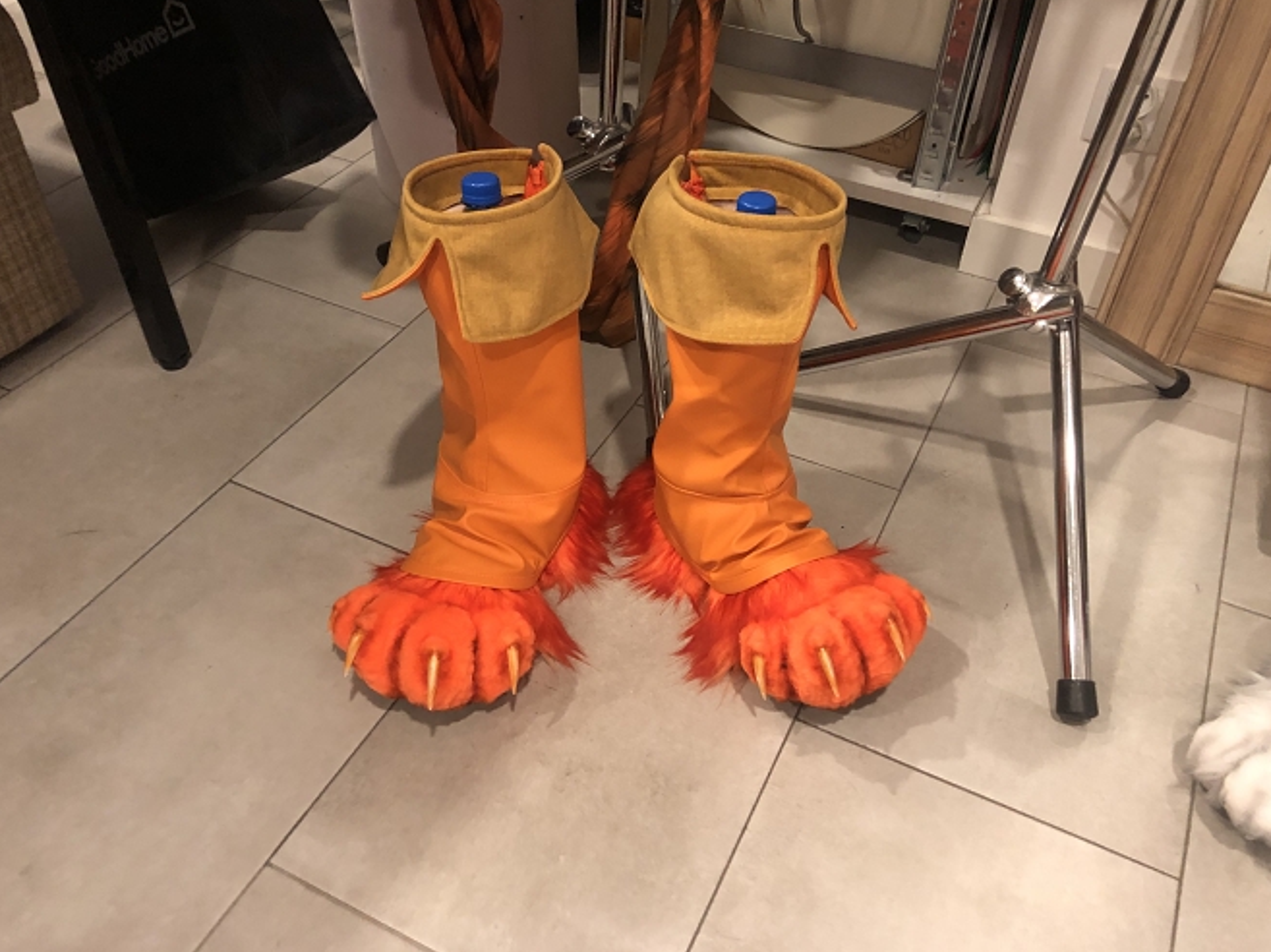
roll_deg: -3.5
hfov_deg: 61.7
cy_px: 476
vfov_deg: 48.2
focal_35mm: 29
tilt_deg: -43.5
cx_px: 636
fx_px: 1064
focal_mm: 3.99
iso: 80
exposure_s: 1/8
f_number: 1.8
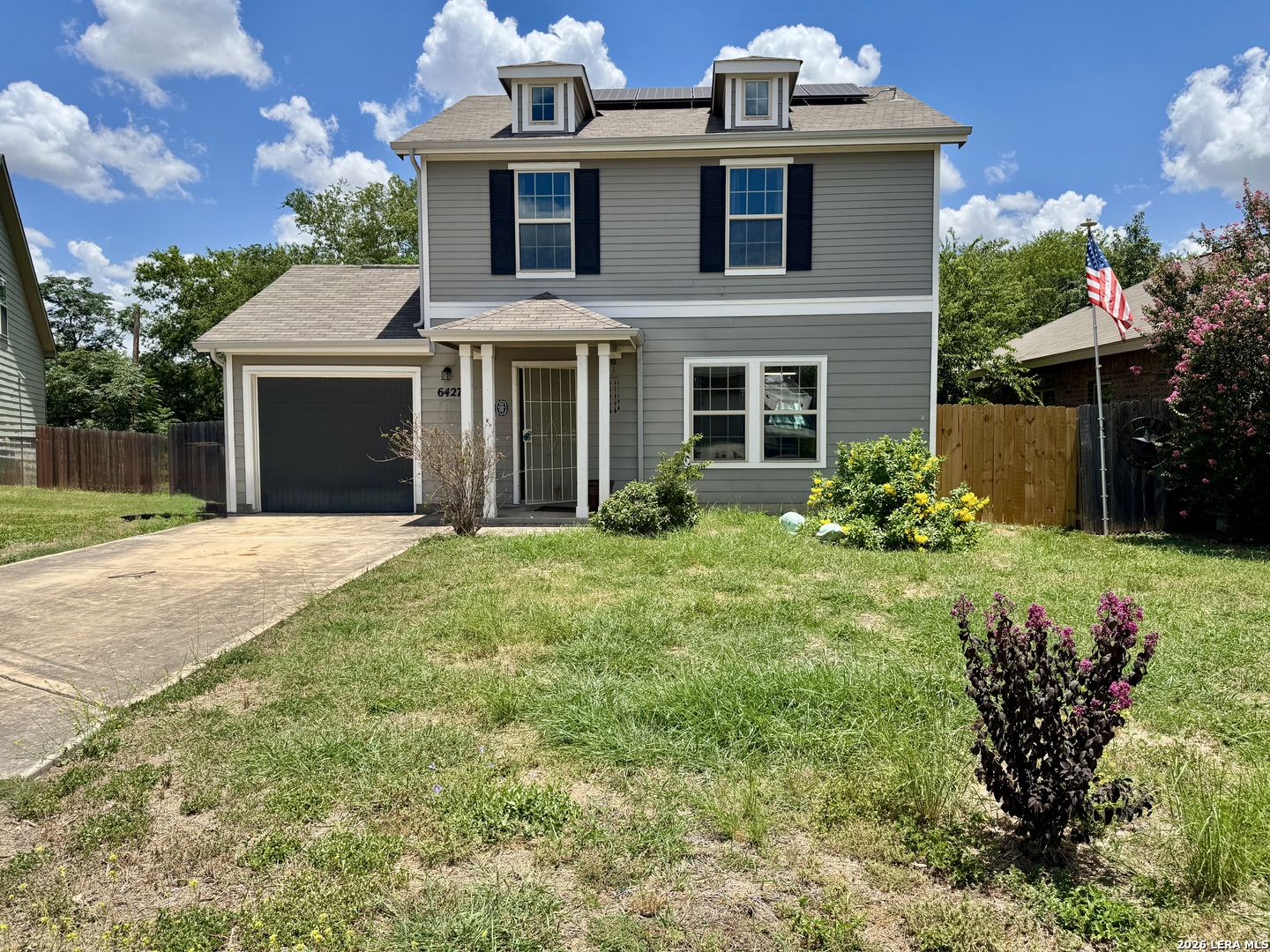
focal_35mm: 24
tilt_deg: -2.6
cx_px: 635
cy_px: 476
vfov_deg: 56.8
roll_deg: +0.2
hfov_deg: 71.6
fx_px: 881
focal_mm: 6.76
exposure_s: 1/4950
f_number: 1.78
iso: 80
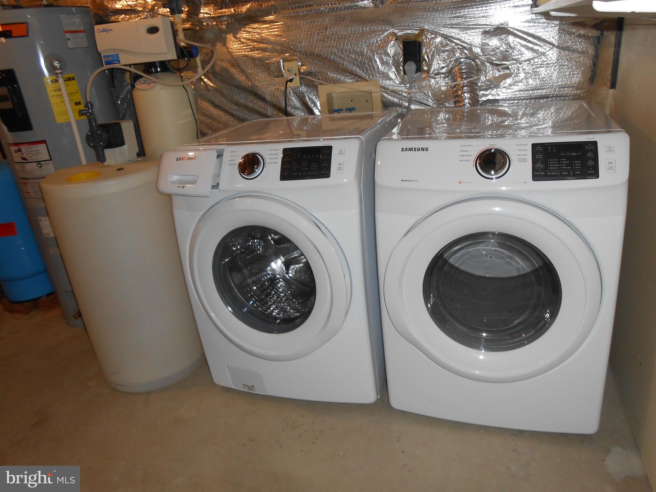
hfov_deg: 67.3
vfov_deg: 53.1
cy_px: 246
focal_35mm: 26
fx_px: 493
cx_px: 328
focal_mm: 4.6
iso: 200
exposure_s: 1/25
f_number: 3.5
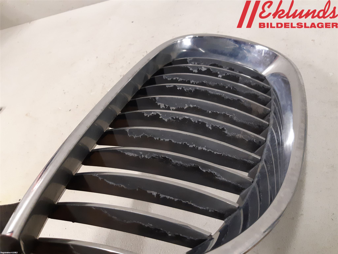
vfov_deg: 53.1
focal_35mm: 26
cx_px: 169
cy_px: 127
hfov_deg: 67.3
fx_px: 254
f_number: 1.7
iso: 250
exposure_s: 1/50
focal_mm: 3.93
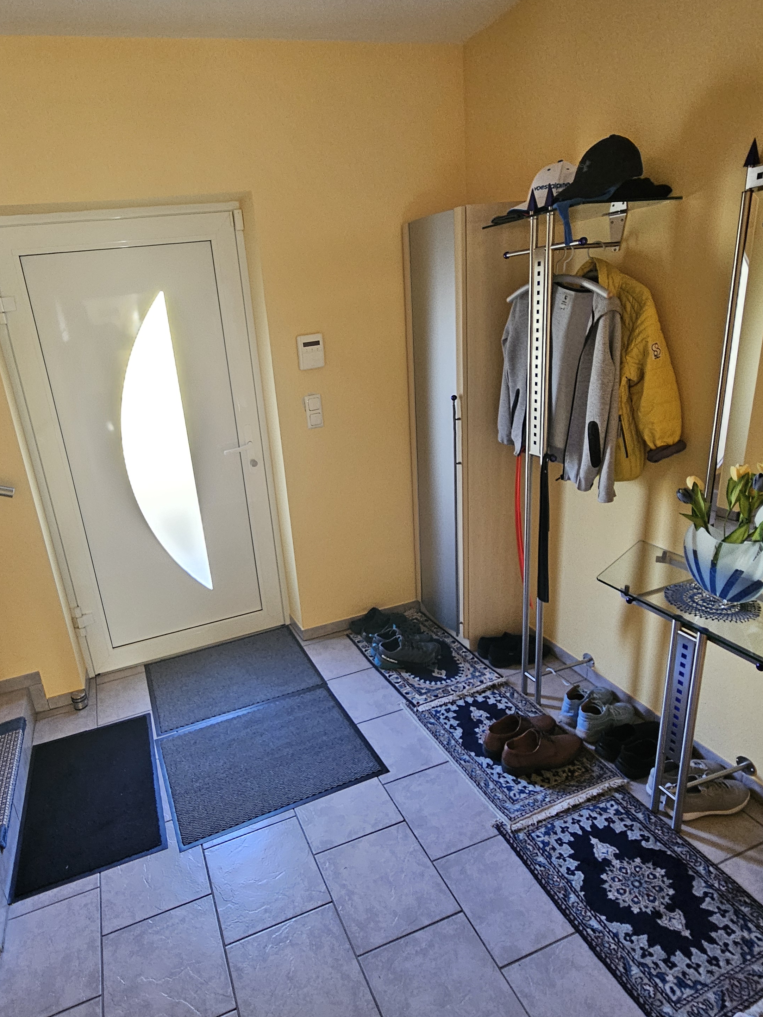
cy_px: 491
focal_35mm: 18
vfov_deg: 87.7
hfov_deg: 70.4
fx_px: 529
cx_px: 283
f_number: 2.2
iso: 320
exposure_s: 1/33
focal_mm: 2.2
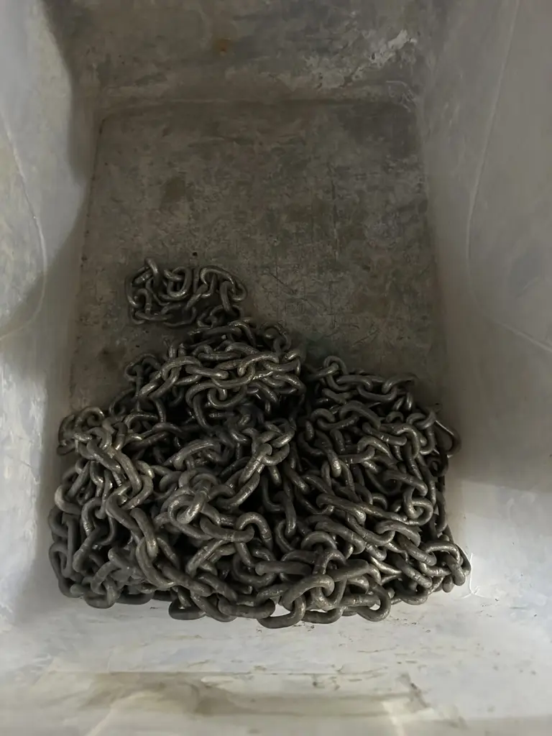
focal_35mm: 24
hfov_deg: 56.8
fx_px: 510
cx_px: 276
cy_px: 368
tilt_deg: -72.8
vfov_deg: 71.6
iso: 1000
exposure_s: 1/25
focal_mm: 6.86
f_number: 1.78
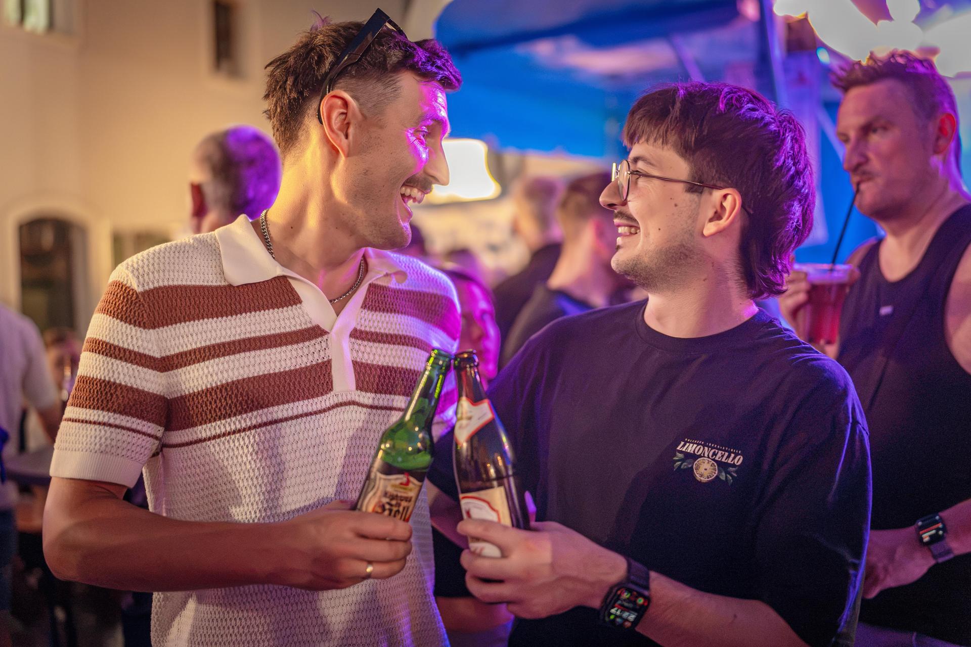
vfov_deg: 37.9
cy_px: 324
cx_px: 486
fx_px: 944
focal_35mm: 35
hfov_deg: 54.4
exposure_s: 1/160
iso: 6400
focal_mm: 35
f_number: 1.2
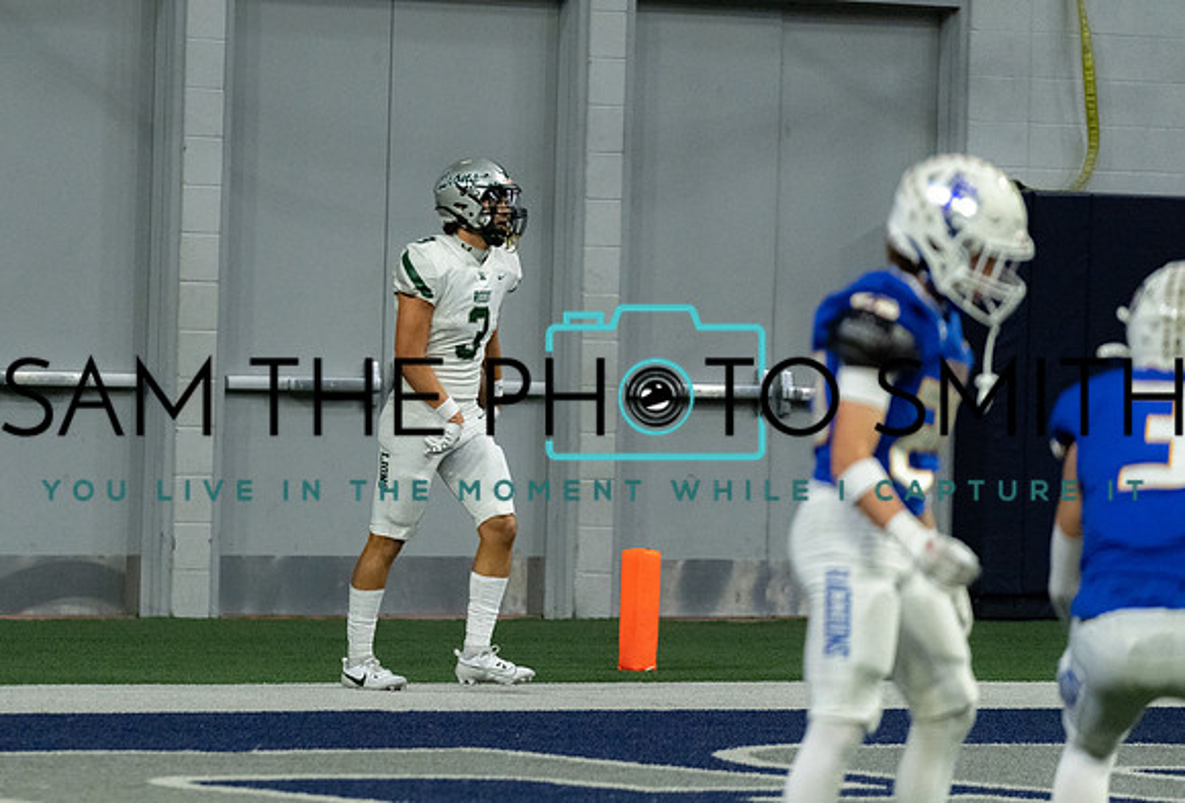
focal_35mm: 287
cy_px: 360
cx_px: 331
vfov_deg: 4.8
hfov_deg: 7.1
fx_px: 9484
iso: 4000
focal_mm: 200
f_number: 2.8
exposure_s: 1/1250
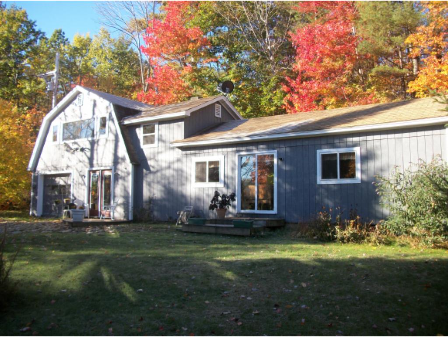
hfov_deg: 56.8
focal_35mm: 32
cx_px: 224
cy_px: 168
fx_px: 414
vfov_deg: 44.2
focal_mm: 5.7
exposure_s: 1/320
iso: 80
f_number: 2.9
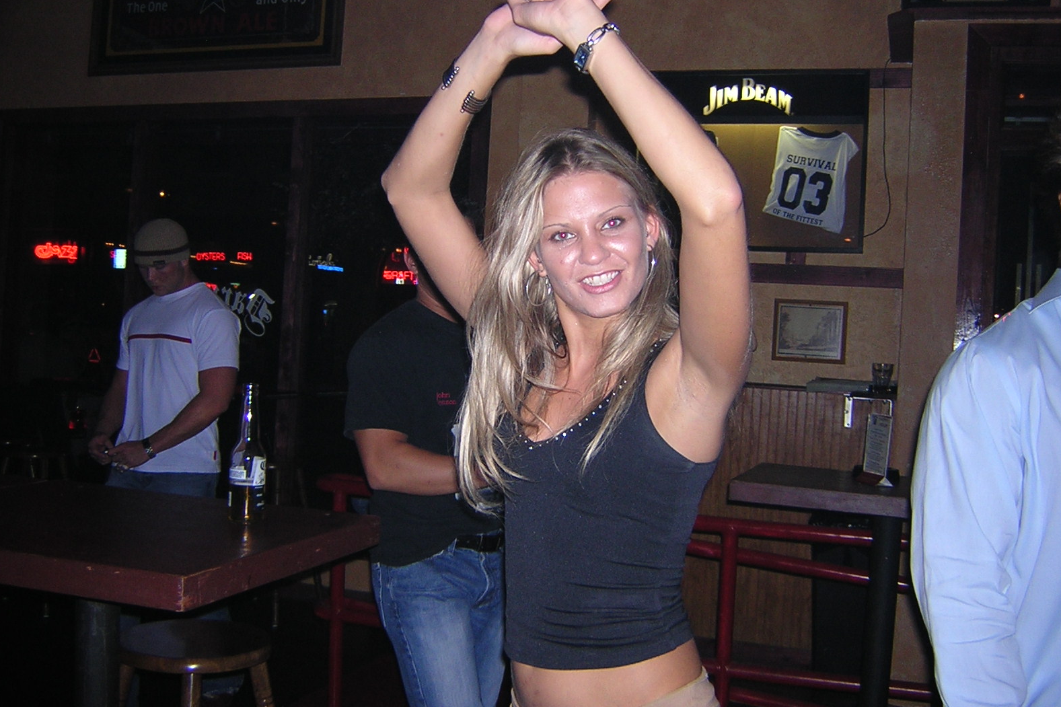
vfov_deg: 35.0
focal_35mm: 38
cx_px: 529
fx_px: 1120
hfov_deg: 50.7
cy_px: 330
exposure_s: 1/60.1
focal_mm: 4.7
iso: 160
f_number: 2.6
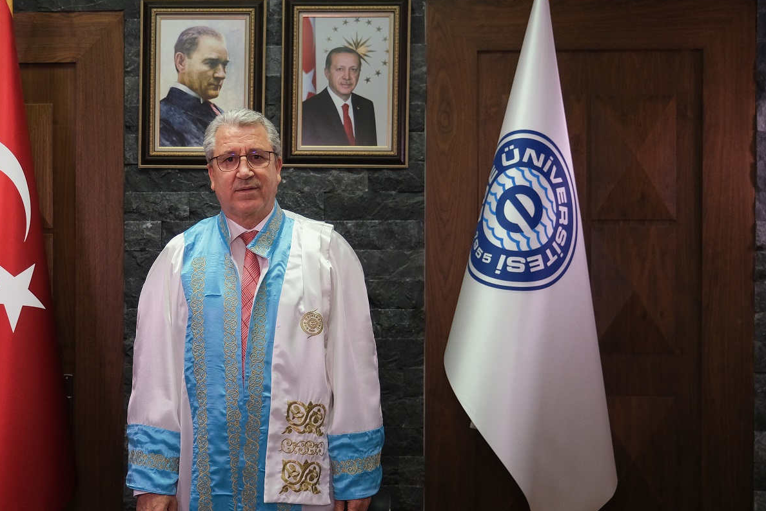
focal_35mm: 52
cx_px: 229
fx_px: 1106
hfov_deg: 37.6
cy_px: 301
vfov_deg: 26.0
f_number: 2.8
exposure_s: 1/300
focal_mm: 22
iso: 800
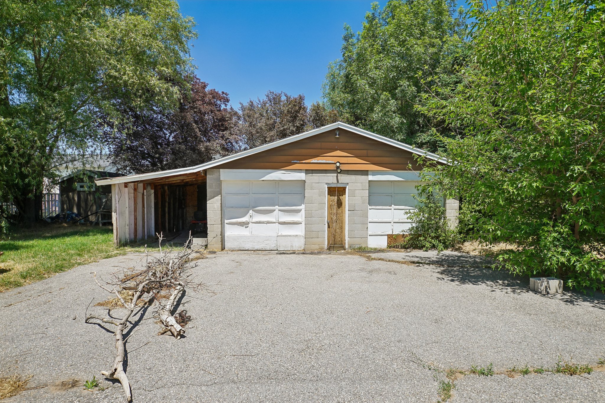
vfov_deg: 70.4
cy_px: 202
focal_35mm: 17
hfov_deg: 93.3
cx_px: 302
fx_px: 286
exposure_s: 1/250
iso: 100
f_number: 8
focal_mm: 17
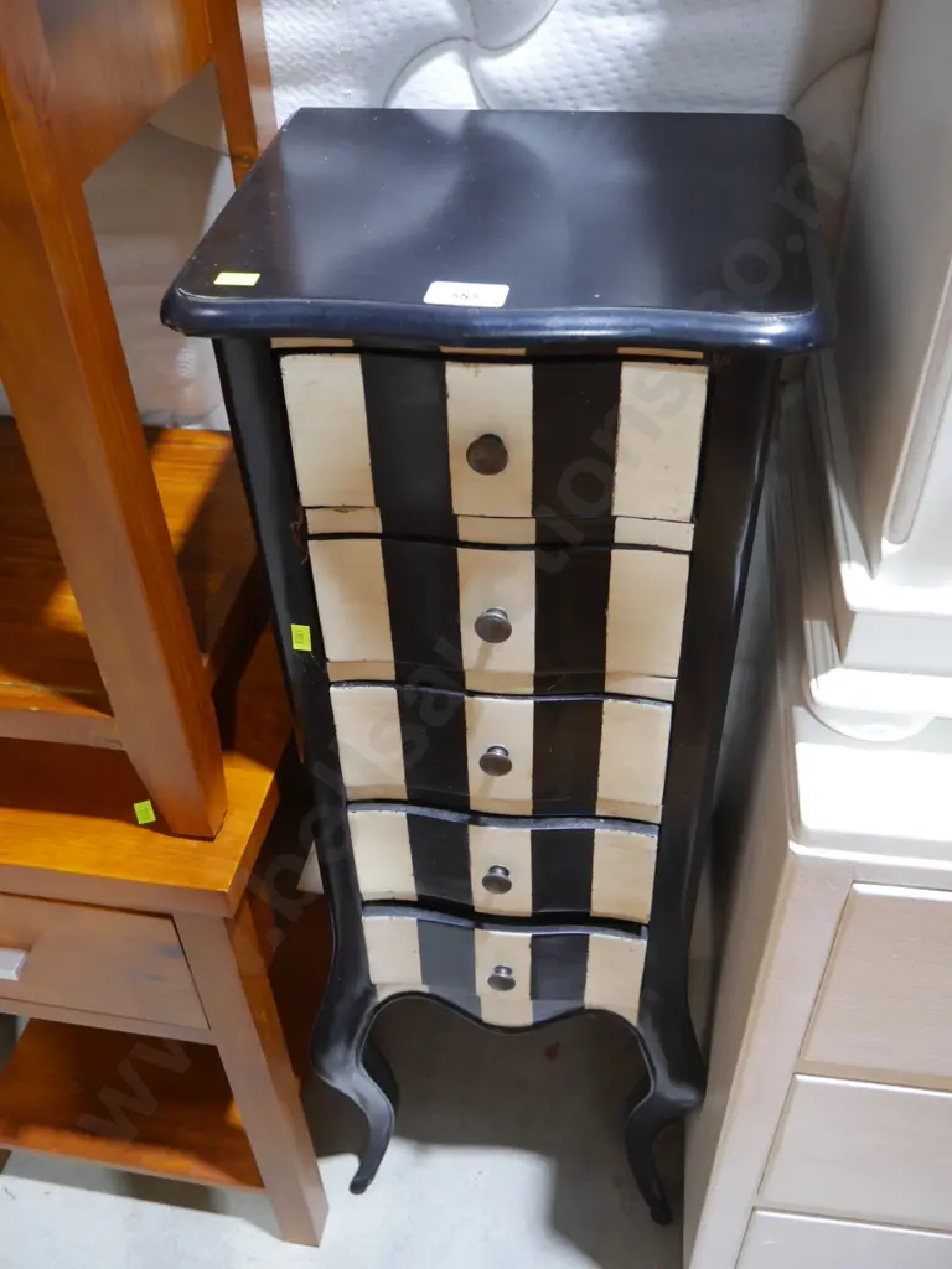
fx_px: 1173
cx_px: 476
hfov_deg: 44.2
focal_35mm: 32
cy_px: 634
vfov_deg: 56.8
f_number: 3.6
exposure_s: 1/60
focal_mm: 16
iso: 800
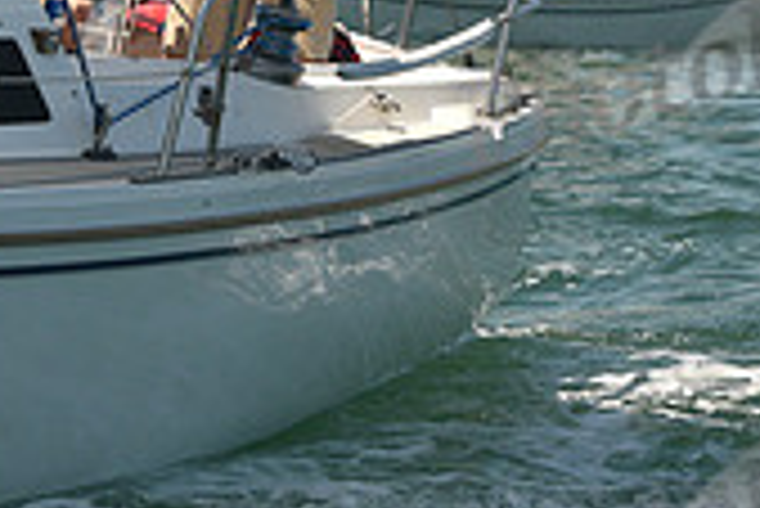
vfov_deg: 3.5
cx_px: 229
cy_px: -119
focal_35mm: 397
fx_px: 8388
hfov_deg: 5.2
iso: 250
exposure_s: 1/800
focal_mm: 116
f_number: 5.6
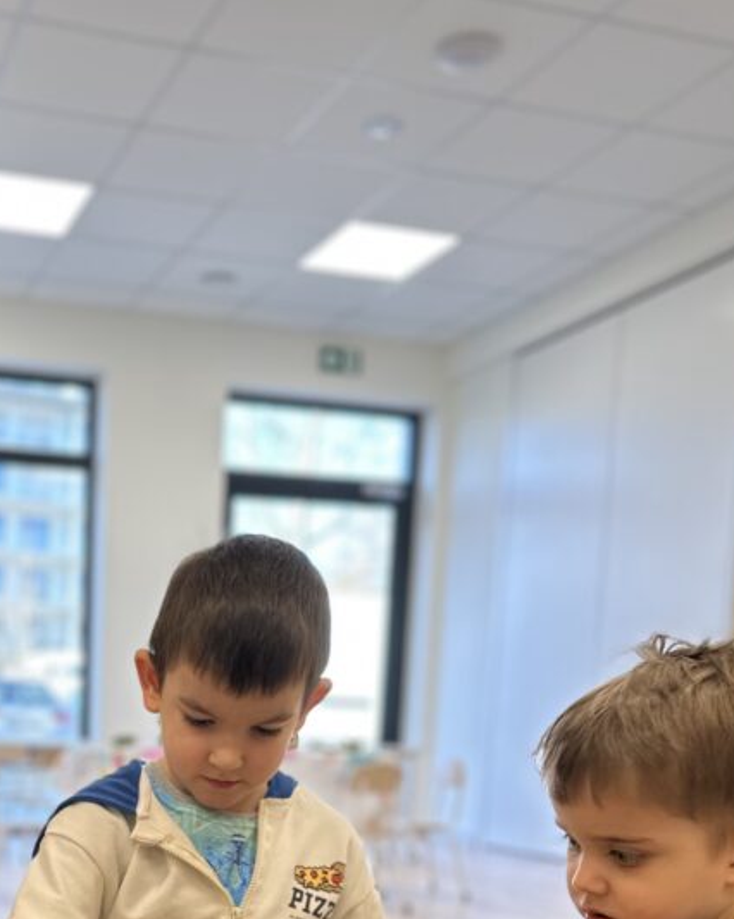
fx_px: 1223
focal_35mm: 45
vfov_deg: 37.6
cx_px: 98
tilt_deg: -6.5
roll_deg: -2.7
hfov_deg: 32.1
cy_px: 878
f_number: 1.78
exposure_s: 1/134
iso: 64
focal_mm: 6.86
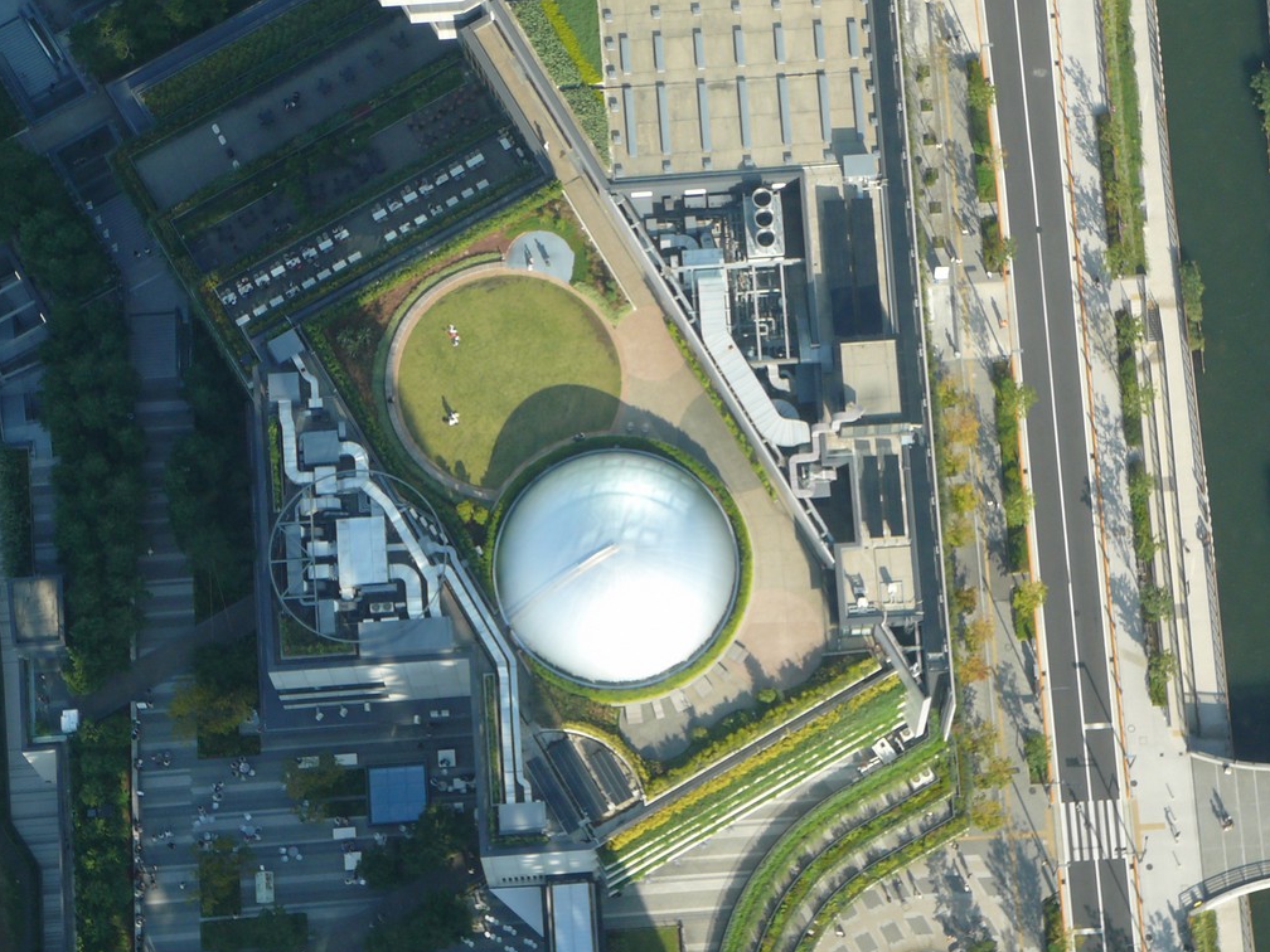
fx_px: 4769
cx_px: 640
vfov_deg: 11.4
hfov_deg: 15.2
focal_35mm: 130
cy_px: 481
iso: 80
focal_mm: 19
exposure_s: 1/250
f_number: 3.9
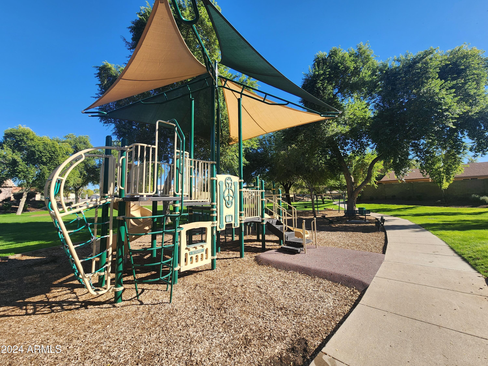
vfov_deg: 89.9
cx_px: 244
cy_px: 183
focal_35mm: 13
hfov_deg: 106.2
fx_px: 183
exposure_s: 1/1070
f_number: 2.2
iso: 50
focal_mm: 2.2
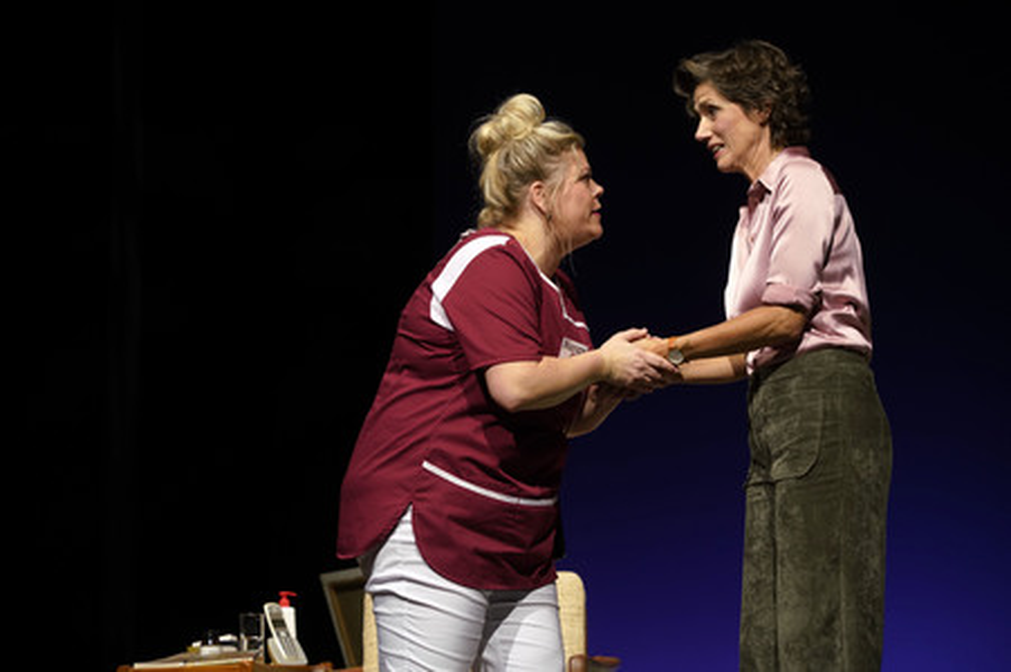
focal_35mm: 110
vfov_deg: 12.4
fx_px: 3087
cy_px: 336
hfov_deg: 18.6
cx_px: 506
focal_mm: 110
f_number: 5.6
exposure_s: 1/200
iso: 1600
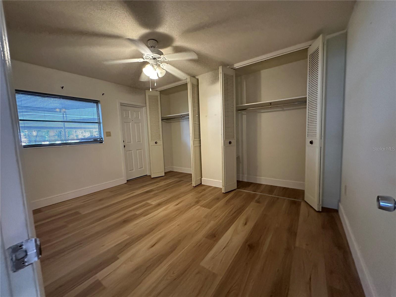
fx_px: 160
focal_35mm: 14
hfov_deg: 102.1
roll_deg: +2.3
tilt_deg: -4.5
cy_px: 148
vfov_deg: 85.7
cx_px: 198
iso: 1000
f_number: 2.2
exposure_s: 1/60
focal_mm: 2.22
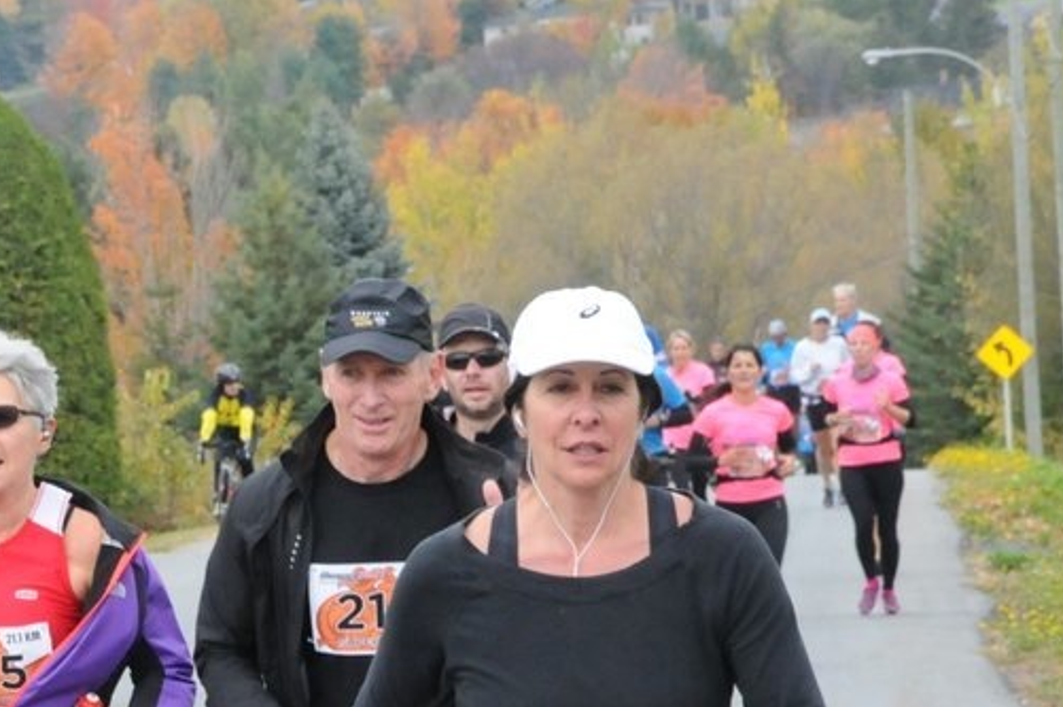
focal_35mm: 322
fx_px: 9499
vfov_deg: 4.3
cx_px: 23
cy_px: 582
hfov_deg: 6.4
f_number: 13
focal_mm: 105
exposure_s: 1/400
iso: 2500
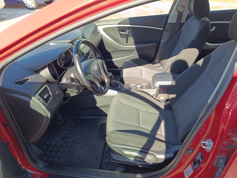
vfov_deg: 56.8
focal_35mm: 24
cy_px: 89
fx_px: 164
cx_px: 118
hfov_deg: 71.6
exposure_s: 1/109
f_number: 1.88
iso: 50
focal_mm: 5.59
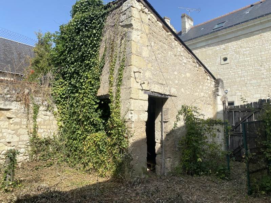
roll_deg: +0.0
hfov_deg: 67.3
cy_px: 102
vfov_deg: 53.1
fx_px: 204
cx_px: 136
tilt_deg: +6.6
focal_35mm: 26
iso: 32
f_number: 1.8
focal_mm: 4.25
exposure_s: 1/2222
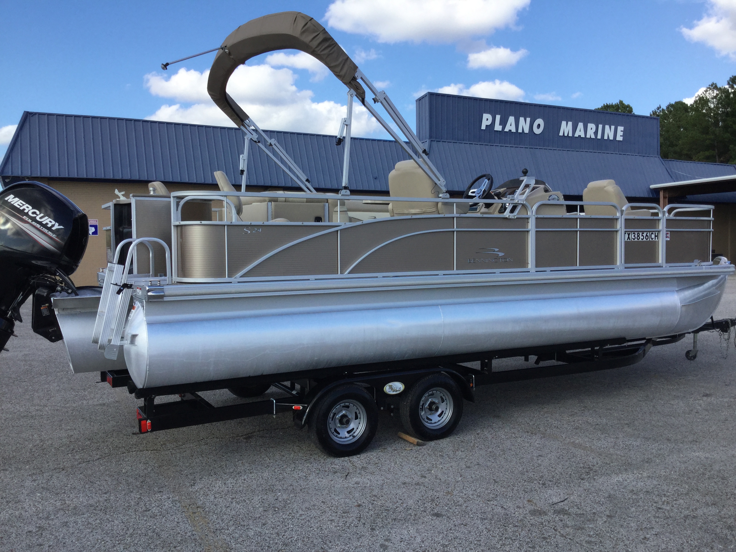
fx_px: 659
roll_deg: +0.3
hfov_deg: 58.4
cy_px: 276
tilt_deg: -4.6
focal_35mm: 31
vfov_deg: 45.4
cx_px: 368
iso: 25
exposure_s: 1/831
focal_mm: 3.3
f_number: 2.4
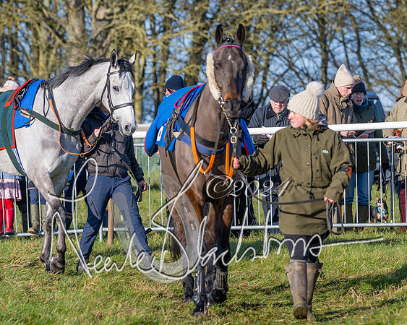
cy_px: 135
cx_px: 237
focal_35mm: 258
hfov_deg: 7.5
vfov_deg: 6.0
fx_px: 3109
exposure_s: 1/5000
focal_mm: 131
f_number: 4
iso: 640
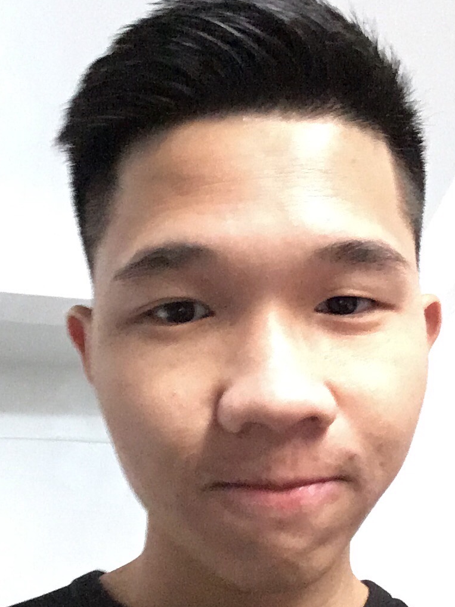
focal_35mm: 39
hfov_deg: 36.8
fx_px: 683
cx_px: 243
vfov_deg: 47.6
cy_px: 360
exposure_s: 1/17
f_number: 2.4
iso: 1600
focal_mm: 2.15
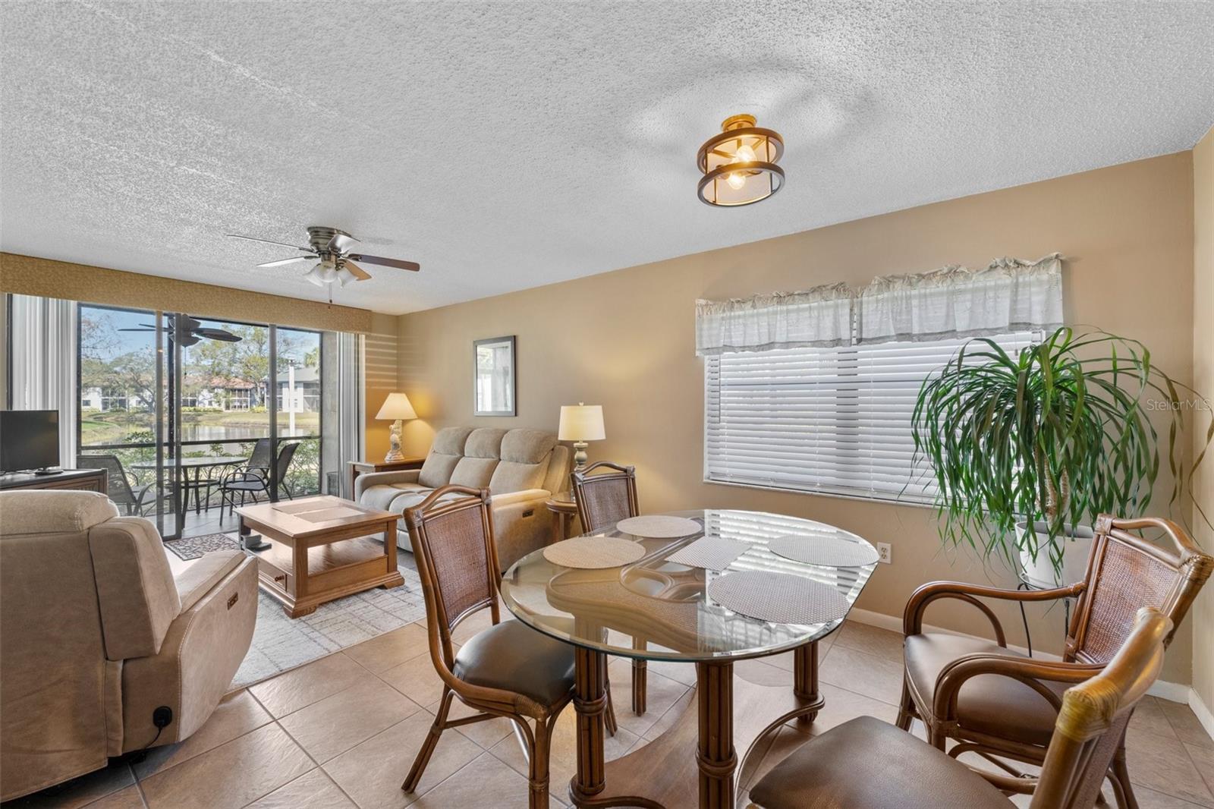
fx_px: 472
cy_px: 404
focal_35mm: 14
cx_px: 607
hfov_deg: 104.3
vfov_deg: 81.2
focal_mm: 14
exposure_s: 1/4
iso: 800
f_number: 8
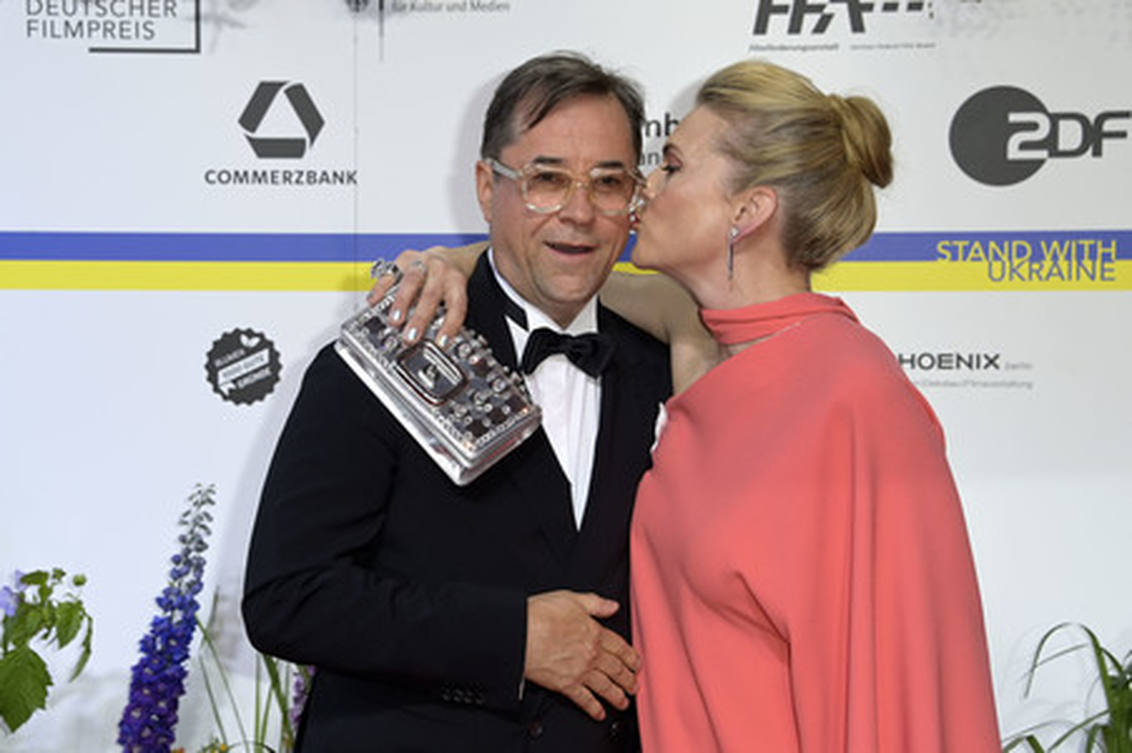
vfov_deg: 15.2
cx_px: 566
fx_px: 2828
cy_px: 376
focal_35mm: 90
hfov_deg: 22.6
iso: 640
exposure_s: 1/200
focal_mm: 90
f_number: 6.3
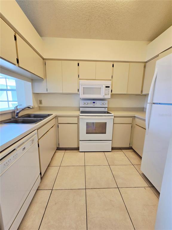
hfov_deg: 89.9
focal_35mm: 13
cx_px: 86
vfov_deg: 106.2
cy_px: 115
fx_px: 86
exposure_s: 1/60.2
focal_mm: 2.2
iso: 80
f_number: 2.2
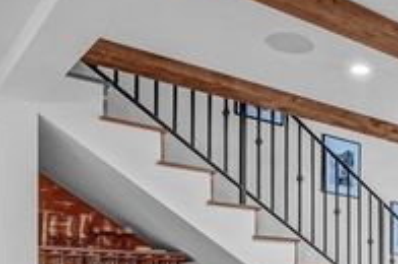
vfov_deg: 24.2
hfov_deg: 34.4
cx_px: 447
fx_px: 541
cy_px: 337
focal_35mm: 49
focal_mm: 10
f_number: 8
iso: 1000
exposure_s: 1/15
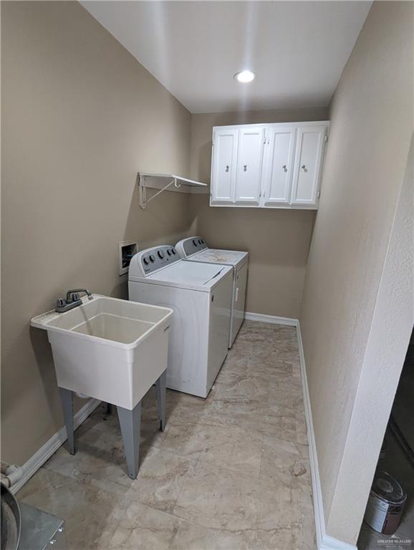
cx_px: 207
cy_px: 275
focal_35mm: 16
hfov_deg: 78.2
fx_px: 255
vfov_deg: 94.4
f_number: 2.2
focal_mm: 2.35
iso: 373
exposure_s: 1/117
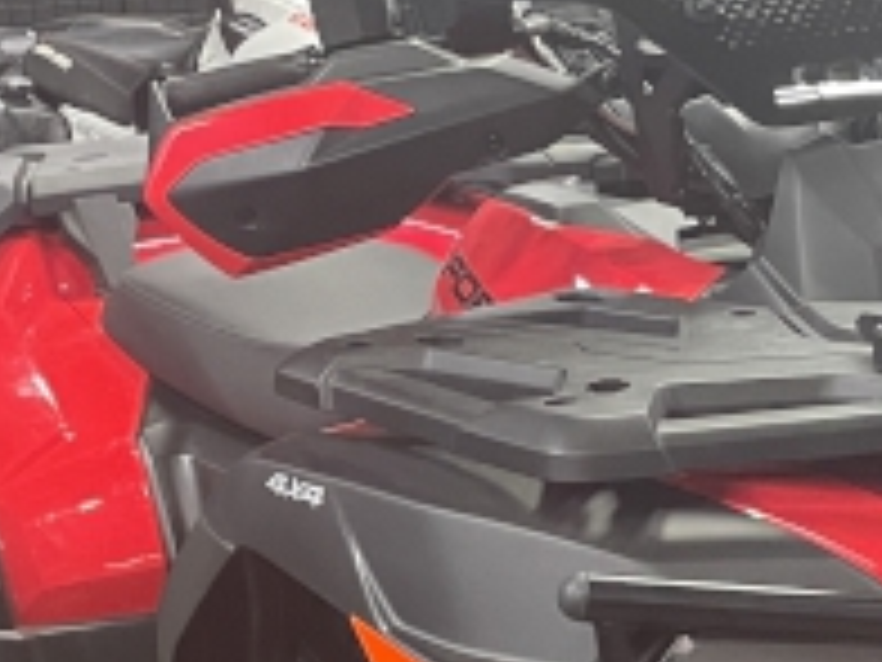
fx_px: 2701
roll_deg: +2.6
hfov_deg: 18.4
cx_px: 680
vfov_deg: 13.7
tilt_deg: -16.7
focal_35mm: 106
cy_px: 694
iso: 400
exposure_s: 1/60
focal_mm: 4.2
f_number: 1.6
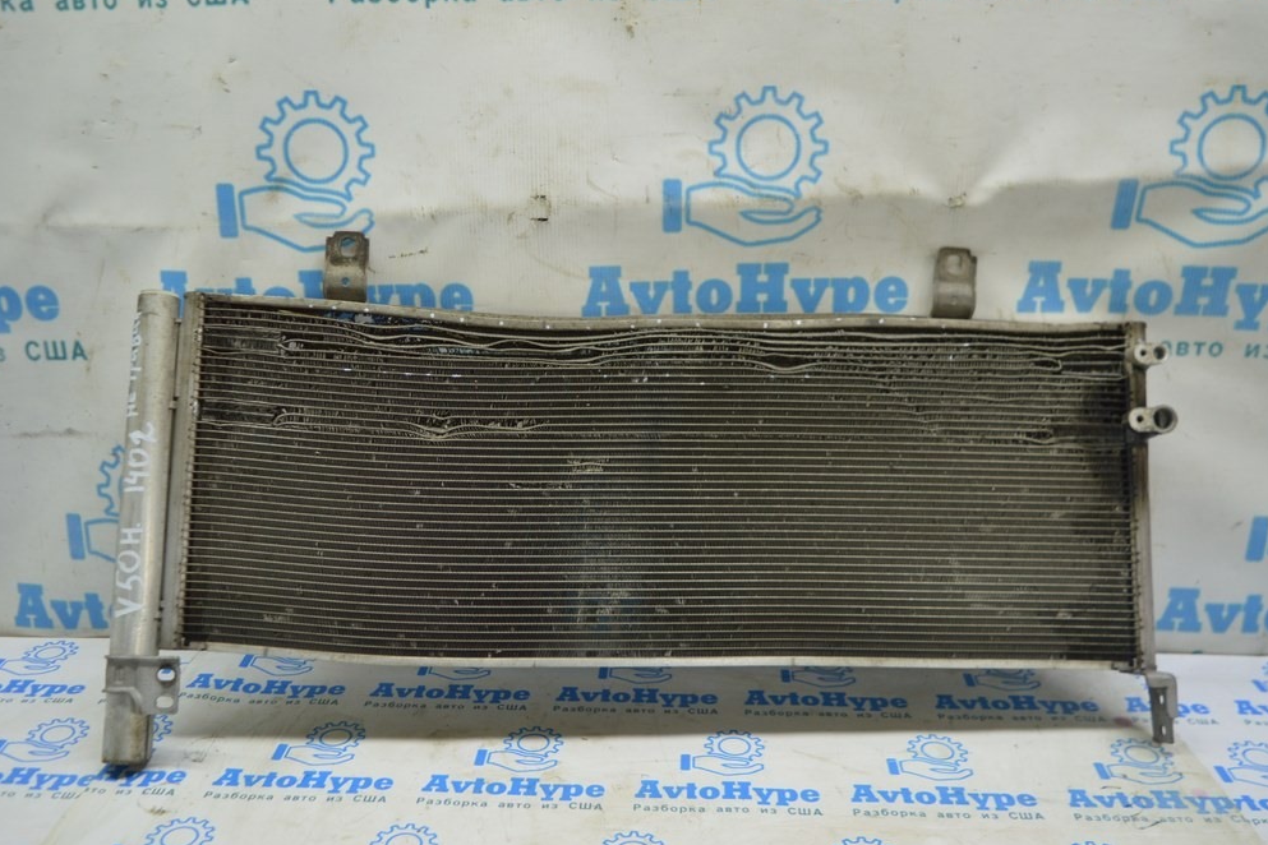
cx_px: 621
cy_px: 426
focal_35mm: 34
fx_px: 1197
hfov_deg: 55.8
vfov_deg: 38.9
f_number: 3.8
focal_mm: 22
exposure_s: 1/40
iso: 400
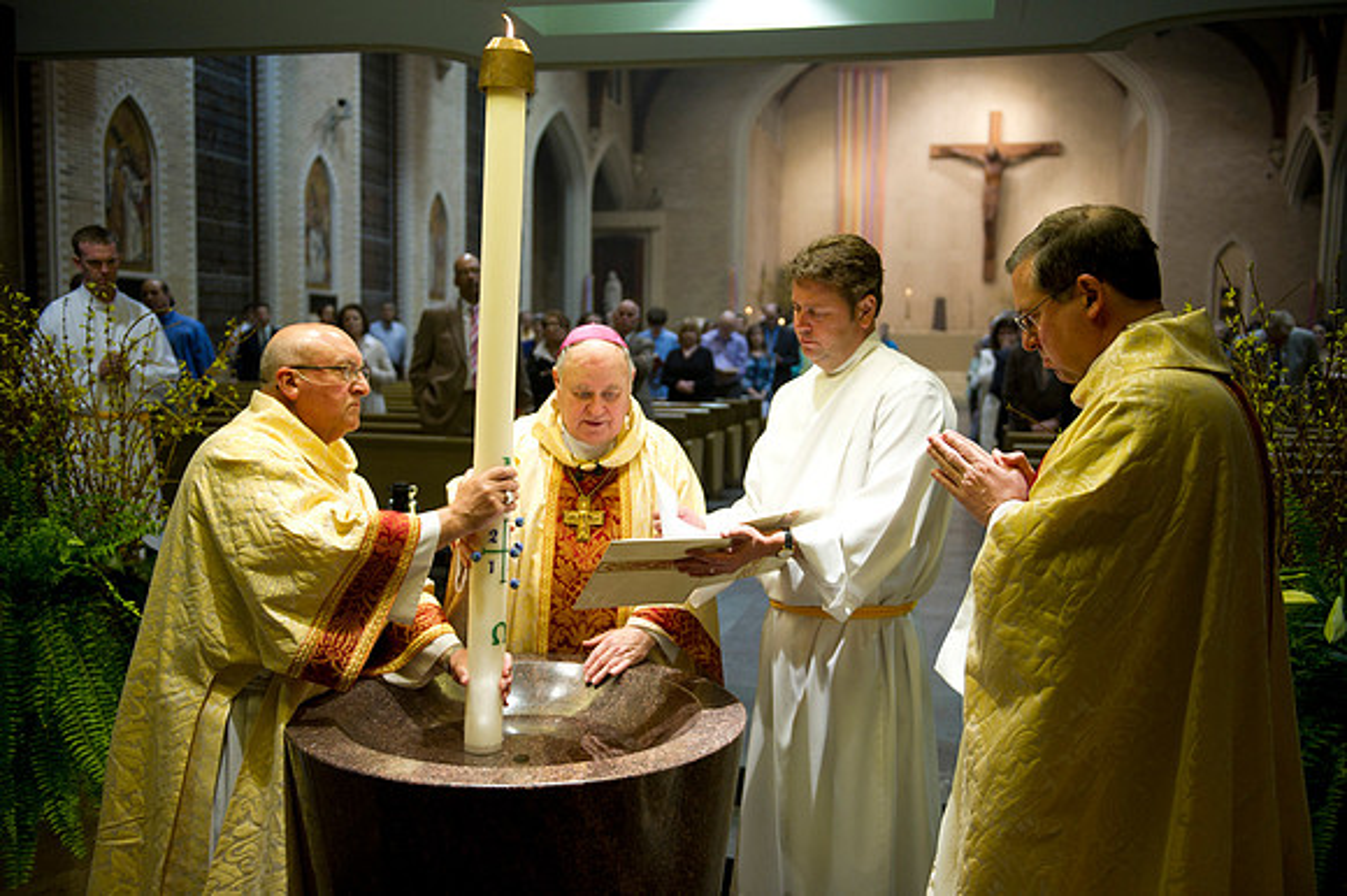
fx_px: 1271
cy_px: 448
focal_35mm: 34
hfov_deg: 55.8
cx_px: 674
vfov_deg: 38.8
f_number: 2.8
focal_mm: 34
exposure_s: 1/200
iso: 2000
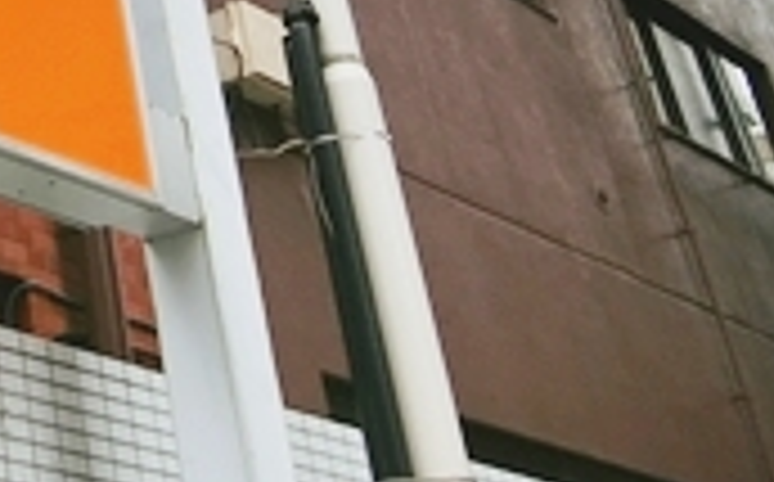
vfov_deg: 15.9
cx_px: -405
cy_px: -234
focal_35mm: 75
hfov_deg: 22.4
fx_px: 1580
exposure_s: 1/1000
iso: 80
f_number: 2.7
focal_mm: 4.06
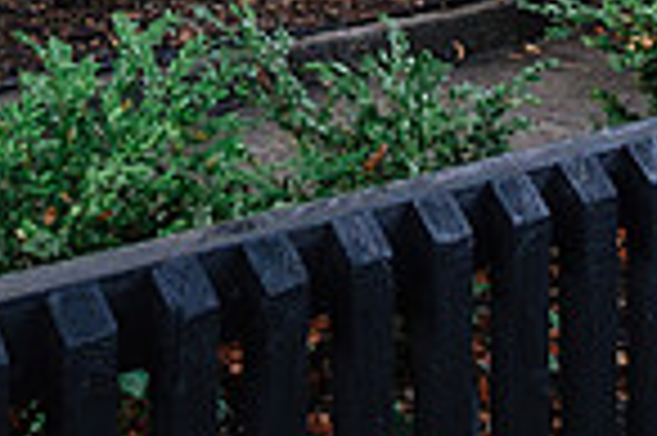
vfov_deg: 12.2
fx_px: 1841
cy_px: -384
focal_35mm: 101
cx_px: 54
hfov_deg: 19.8
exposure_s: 1/400
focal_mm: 16
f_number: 3.6
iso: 800
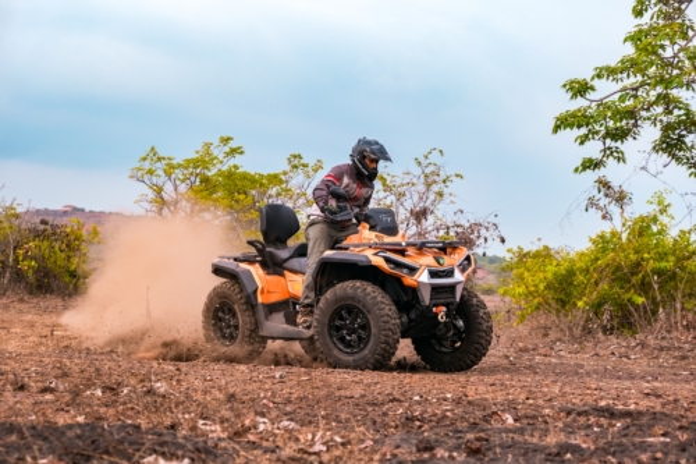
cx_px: 348
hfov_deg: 31.4
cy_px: 232
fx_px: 1237
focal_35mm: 64
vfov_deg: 21.2
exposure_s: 1/500
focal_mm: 42.5
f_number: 5
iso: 1250
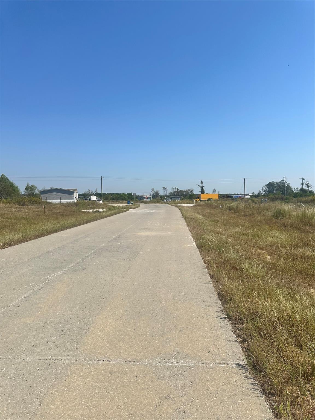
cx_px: 158
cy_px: 210
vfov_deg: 71.6
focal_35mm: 24
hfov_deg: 56.8
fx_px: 291
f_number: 1.78
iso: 80
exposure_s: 1/7576
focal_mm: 6.86
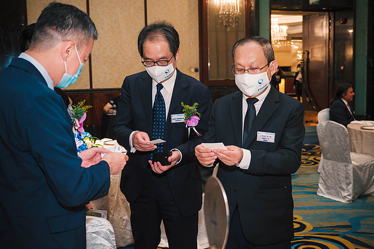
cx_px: 187
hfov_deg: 40.4
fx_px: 508
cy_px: 124
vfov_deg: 27.6
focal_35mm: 49
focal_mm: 23
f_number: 2.8
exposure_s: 1/100
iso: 1600
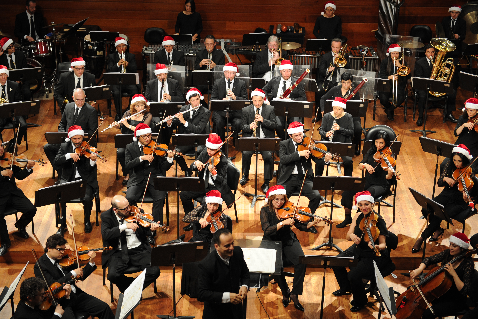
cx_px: 236
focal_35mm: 71
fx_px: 943
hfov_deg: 28.5
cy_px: 159
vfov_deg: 19.2
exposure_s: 1/160
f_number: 2.8
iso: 1600
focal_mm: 70
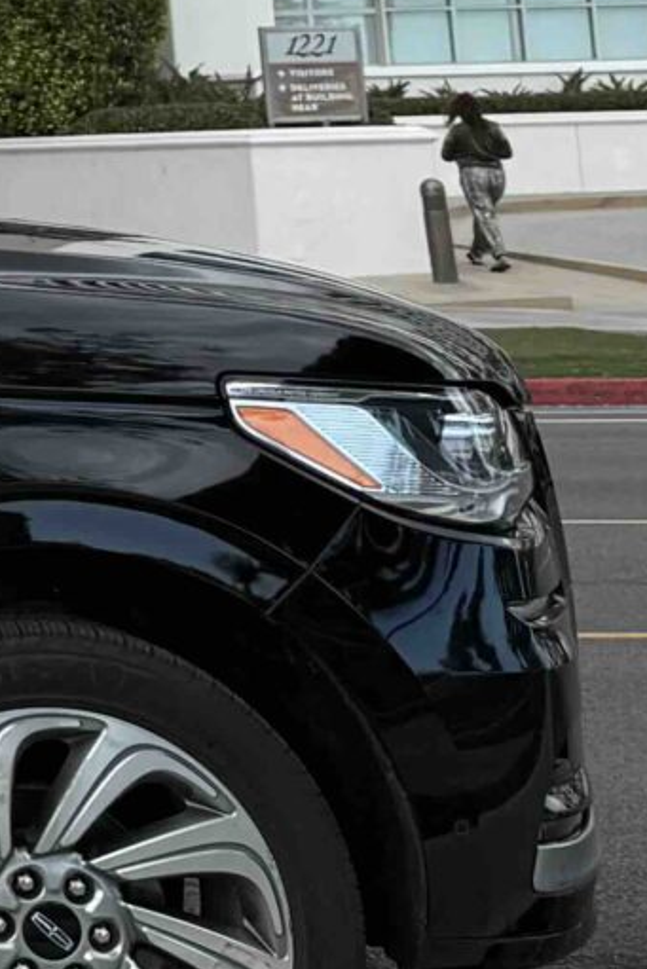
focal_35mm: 125
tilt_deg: +8.4
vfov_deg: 15.6
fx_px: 3367
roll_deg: +0.9
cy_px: -273
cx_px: -1440
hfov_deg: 8.6
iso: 80
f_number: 1.78
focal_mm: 6.76
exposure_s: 1/1901
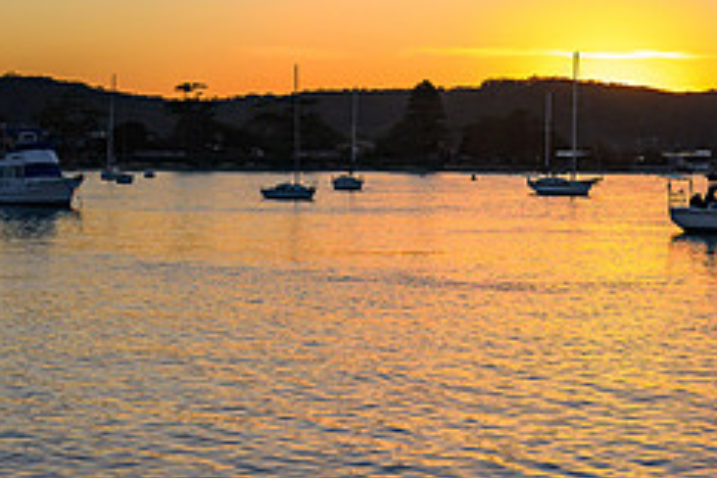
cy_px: 118
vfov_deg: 14.2
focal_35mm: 96
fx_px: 1912
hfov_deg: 21.0
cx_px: 582
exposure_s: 1/1250
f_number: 4.5
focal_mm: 38
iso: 400
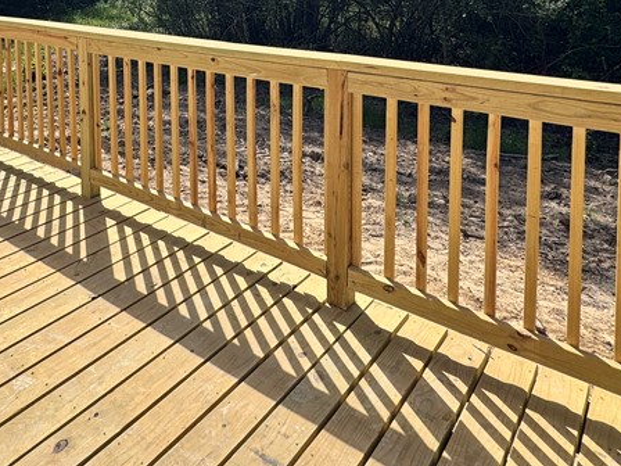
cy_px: -11
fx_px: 574
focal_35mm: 32
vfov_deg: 38.6
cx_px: 152
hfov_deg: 54.1
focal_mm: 2.22
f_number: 2.2
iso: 50
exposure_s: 1/1346
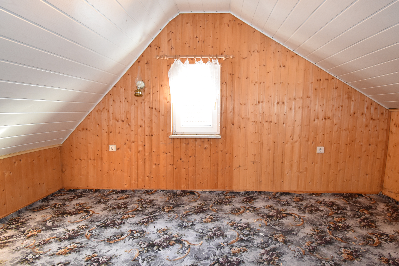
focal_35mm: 18
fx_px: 200
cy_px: 127
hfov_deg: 89.9
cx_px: 211
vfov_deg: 67.4
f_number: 4.5
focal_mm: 10
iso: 1400
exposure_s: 1/60
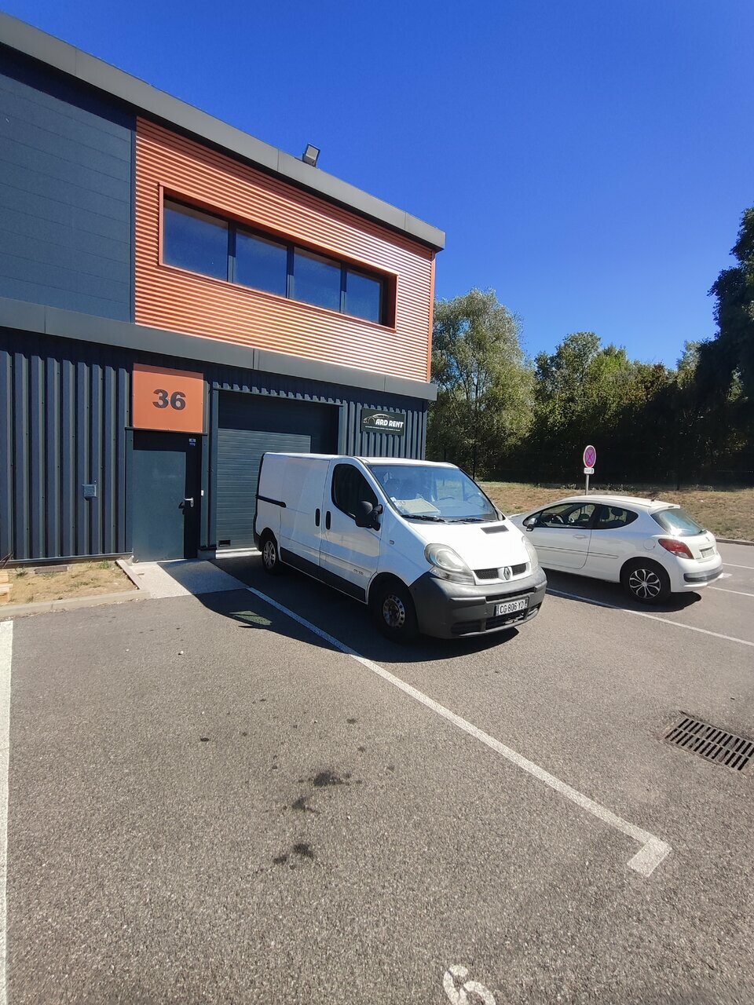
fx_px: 378
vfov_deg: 106.2
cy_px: 502
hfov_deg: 89.9
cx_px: 377
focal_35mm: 13
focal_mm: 1.66
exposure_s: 1/1246
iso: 51
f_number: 2.2
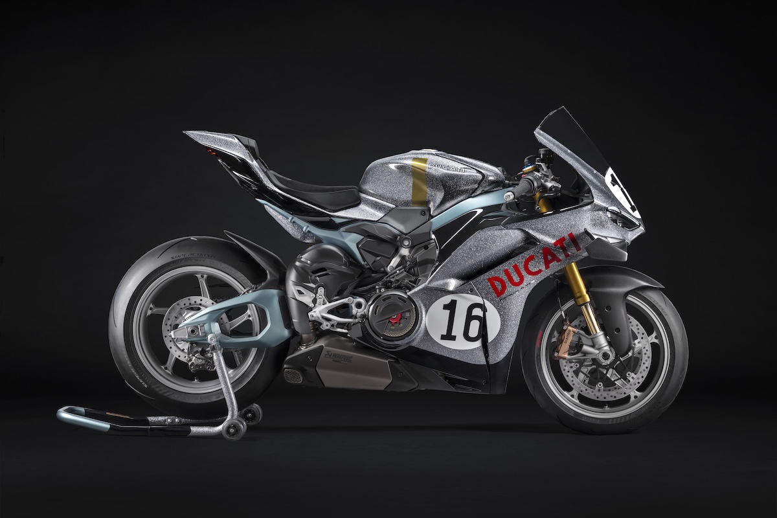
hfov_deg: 19.5
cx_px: 388
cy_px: 259
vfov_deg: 13.0
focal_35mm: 105
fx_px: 2266
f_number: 11
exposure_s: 1/160
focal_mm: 105
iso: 100
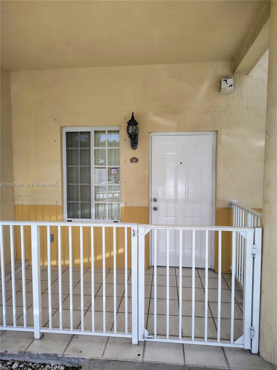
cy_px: 185
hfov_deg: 56.8
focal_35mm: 24
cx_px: 138
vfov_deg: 71.6
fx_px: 256
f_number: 1.8
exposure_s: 1/835
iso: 100
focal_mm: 5.56
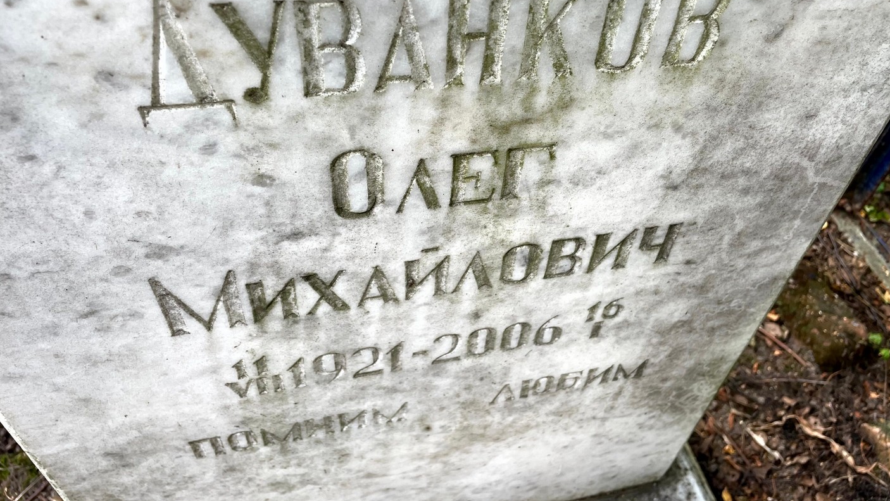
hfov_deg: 66.1
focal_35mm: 29
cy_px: 192
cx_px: 445
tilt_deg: -45.1
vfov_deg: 39.9
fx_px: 684
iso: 32
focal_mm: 4.2
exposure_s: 1/165
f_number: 1.6
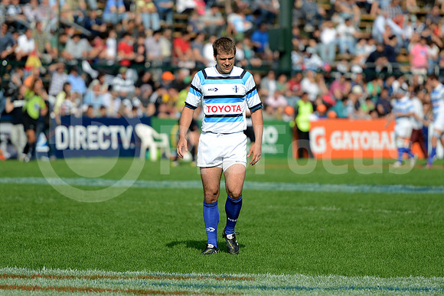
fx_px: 2405
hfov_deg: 10.5
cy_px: 148
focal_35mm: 195
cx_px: 222
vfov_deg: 7.0
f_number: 2.8
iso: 250
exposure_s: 1/2500
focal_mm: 195
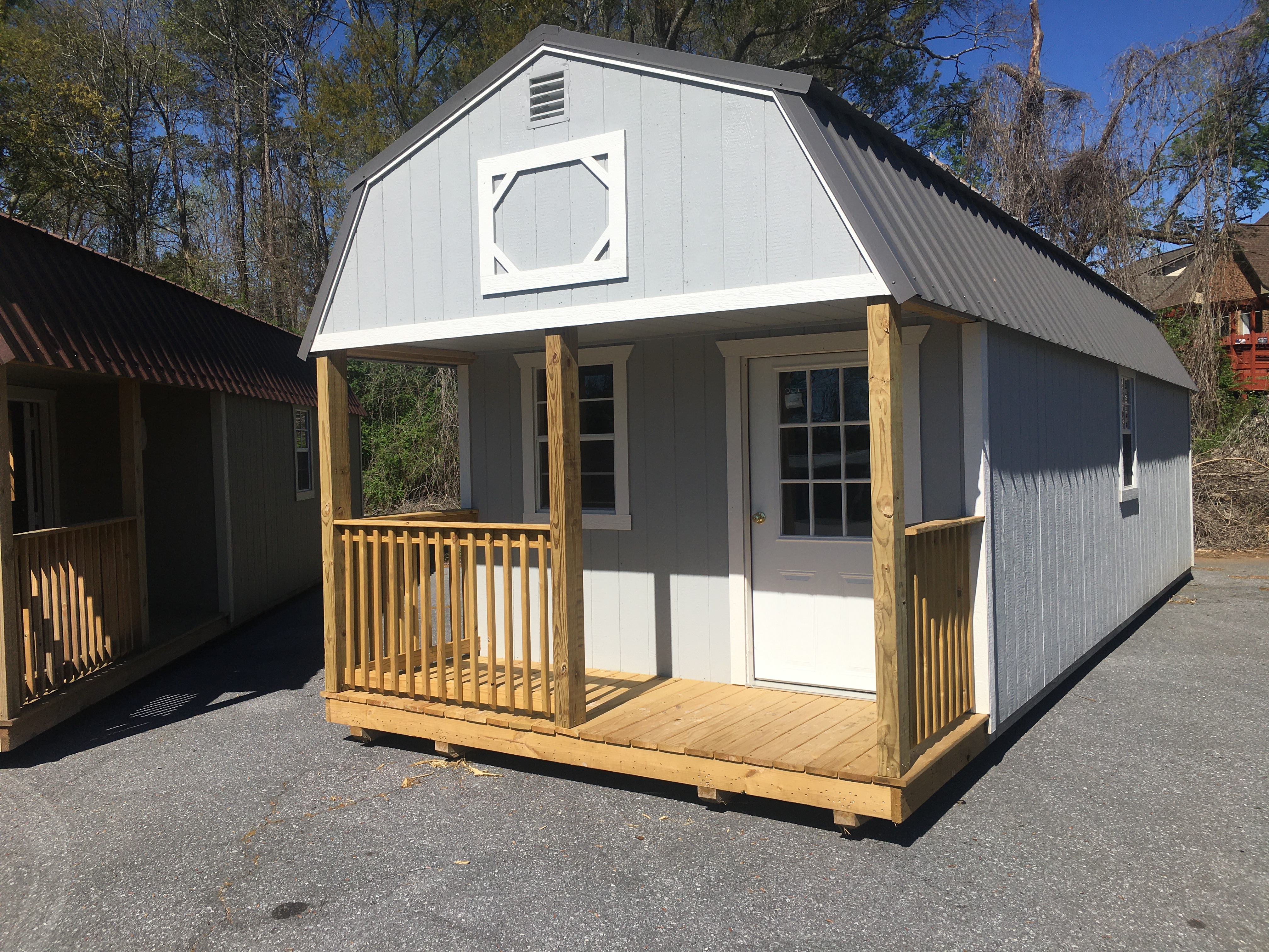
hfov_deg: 61.7
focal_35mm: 29
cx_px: 634
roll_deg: +0.9
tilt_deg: -0.5
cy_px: 476
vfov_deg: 48.2
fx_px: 1063
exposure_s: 1/3205
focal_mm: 4.15
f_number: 2.2
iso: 25
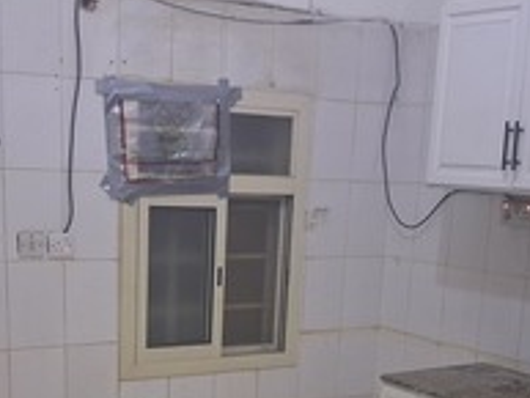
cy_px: 408
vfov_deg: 22.0
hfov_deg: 30.2
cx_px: 273
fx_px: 981
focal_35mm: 64
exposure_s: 1/24
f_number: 1.8
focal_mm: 4
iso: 640
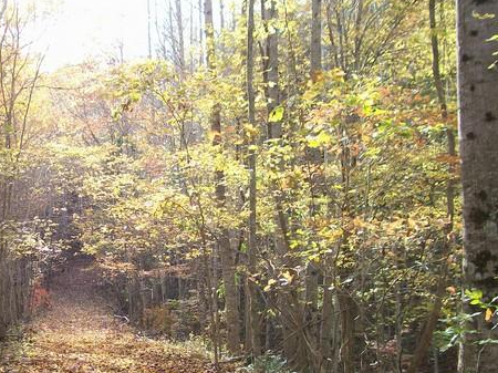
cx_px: 133
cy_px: 271
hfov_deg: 33.2
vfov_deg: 25.4
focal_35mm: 57
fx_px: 820
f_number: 2.7
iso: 80
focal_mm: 6
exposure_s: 1/169
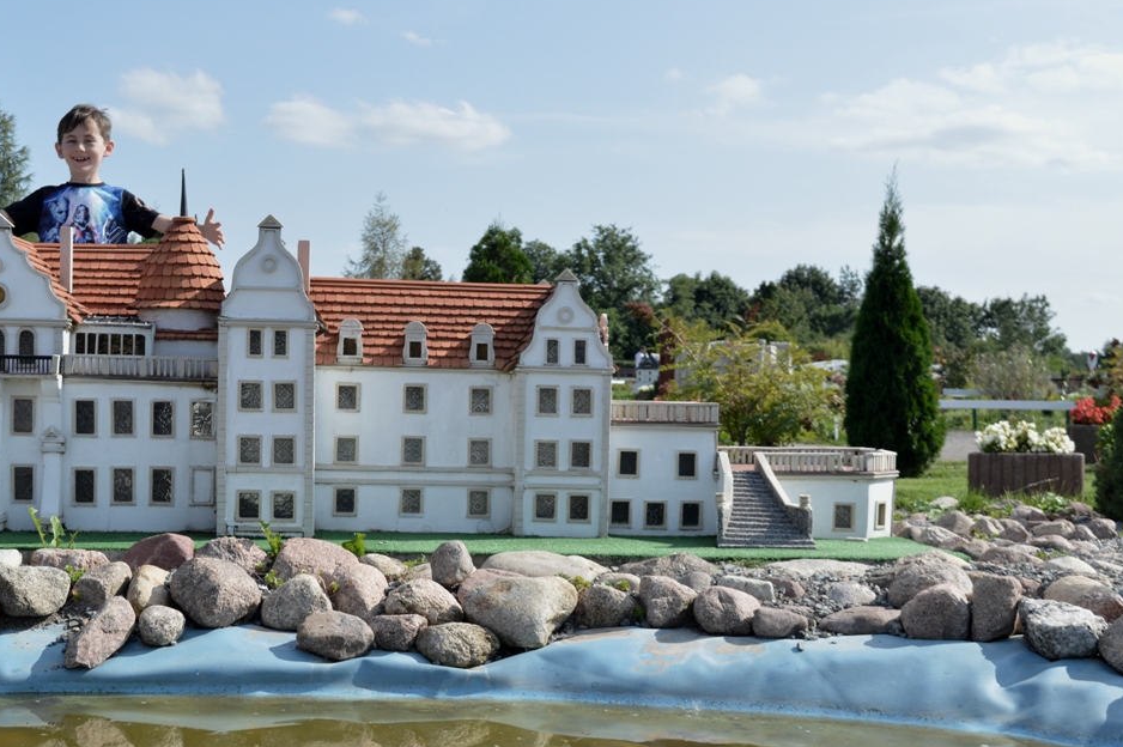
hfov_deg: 39.5
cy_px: 442
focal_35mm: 50
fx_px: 1559
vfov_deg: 26.9
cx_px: 459
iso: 200
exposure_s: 1/500
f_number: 7.1
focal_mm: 26
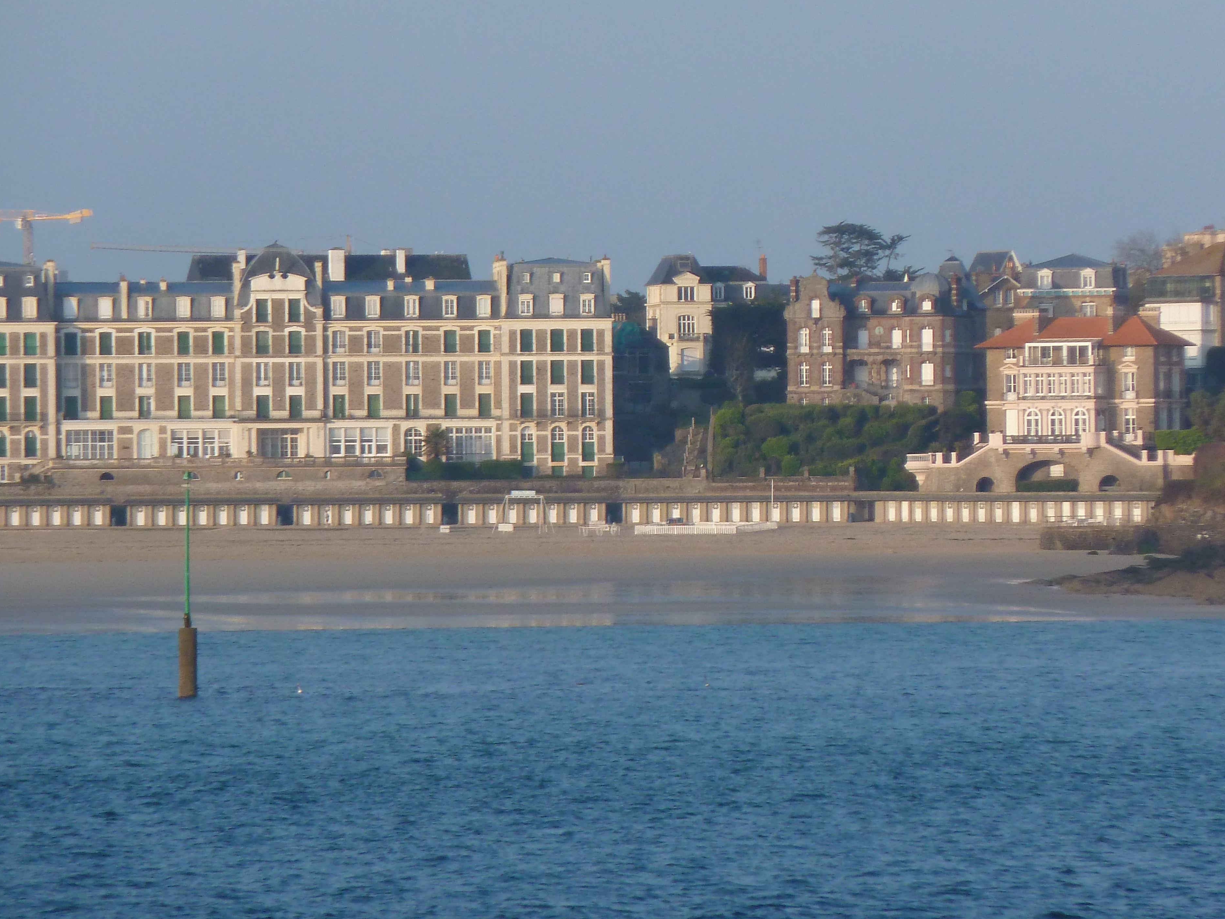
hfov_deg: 4.9
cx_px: 597
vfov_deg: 3.6
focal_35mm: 408
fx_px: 14439
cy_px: 456
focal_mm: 49.2
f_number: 4.9
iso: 160
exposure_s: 1/400
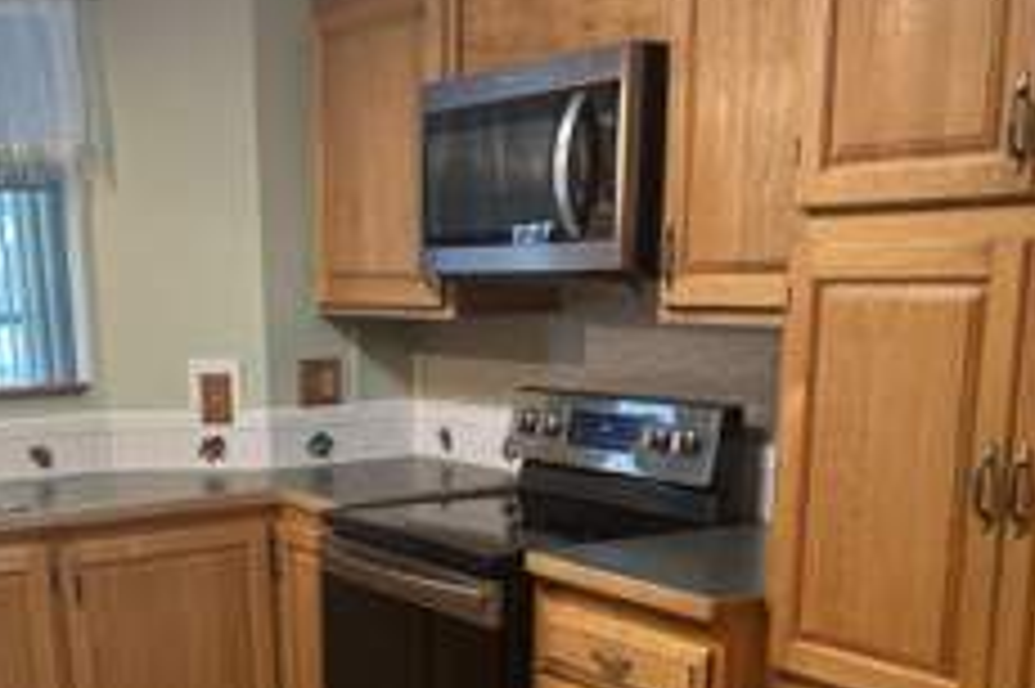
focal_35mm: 52
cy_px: 699
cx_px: 333
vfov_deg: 24.7
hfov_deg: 37.7
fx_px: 1494
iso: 200
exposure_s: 1/60
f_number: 1.78
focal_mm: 6.86
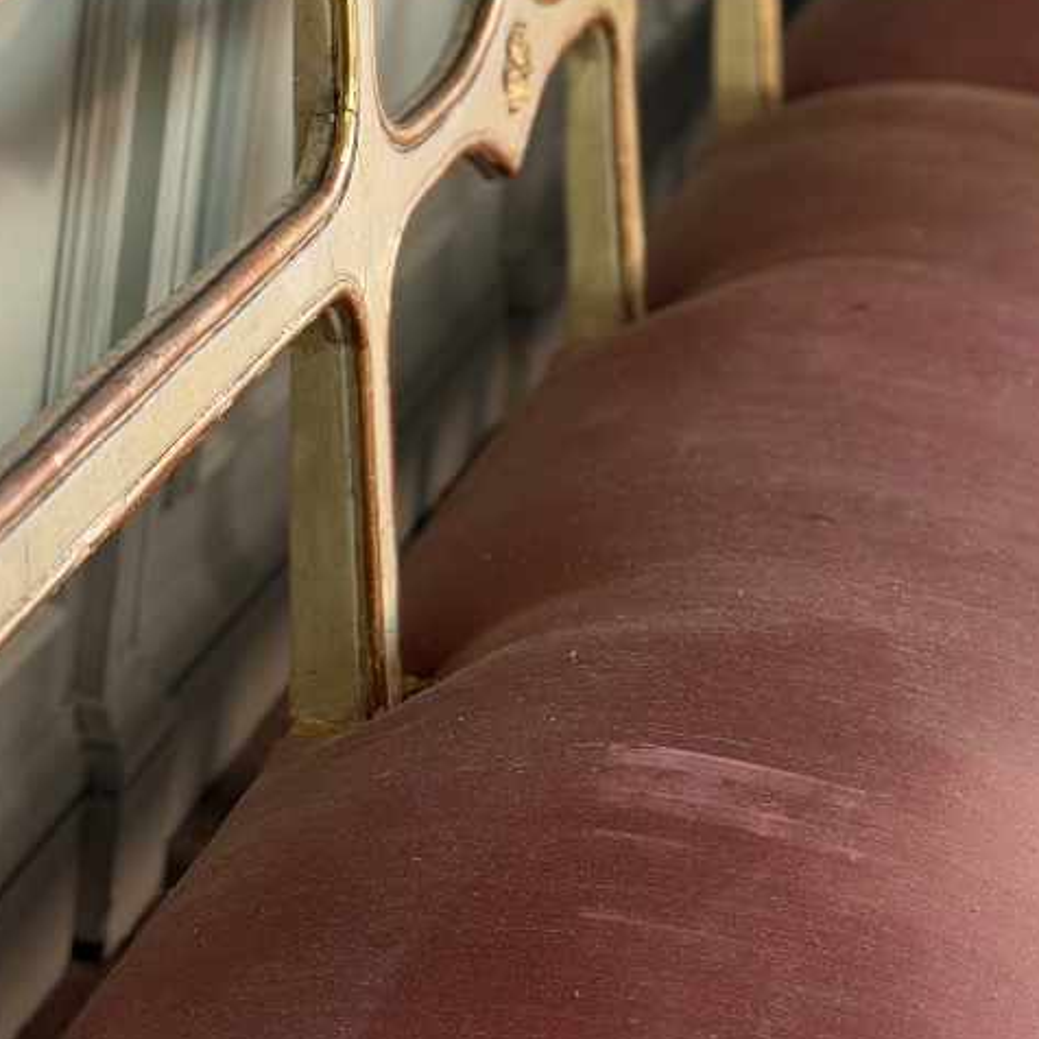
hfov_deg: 16.3
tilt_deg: -12.5
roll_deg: -6.4
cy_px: -13
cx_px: 478
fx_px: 3634
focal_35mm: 107
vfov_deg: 15.9
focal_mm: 6.76
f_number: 1.78
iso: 160
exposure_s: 1/50
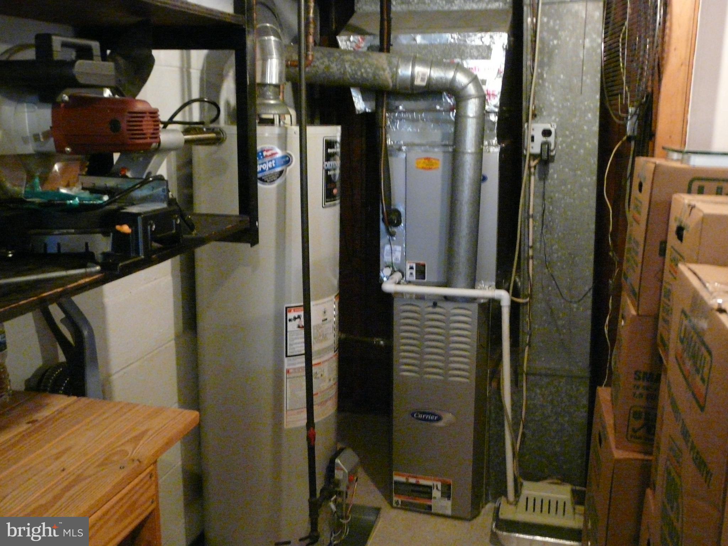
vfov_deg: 39.7
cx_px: 364
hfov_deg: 51.4
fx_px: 757
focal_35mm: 36
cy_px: 273
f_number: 2.8
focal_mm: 5.9
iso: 800
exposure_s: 1/13
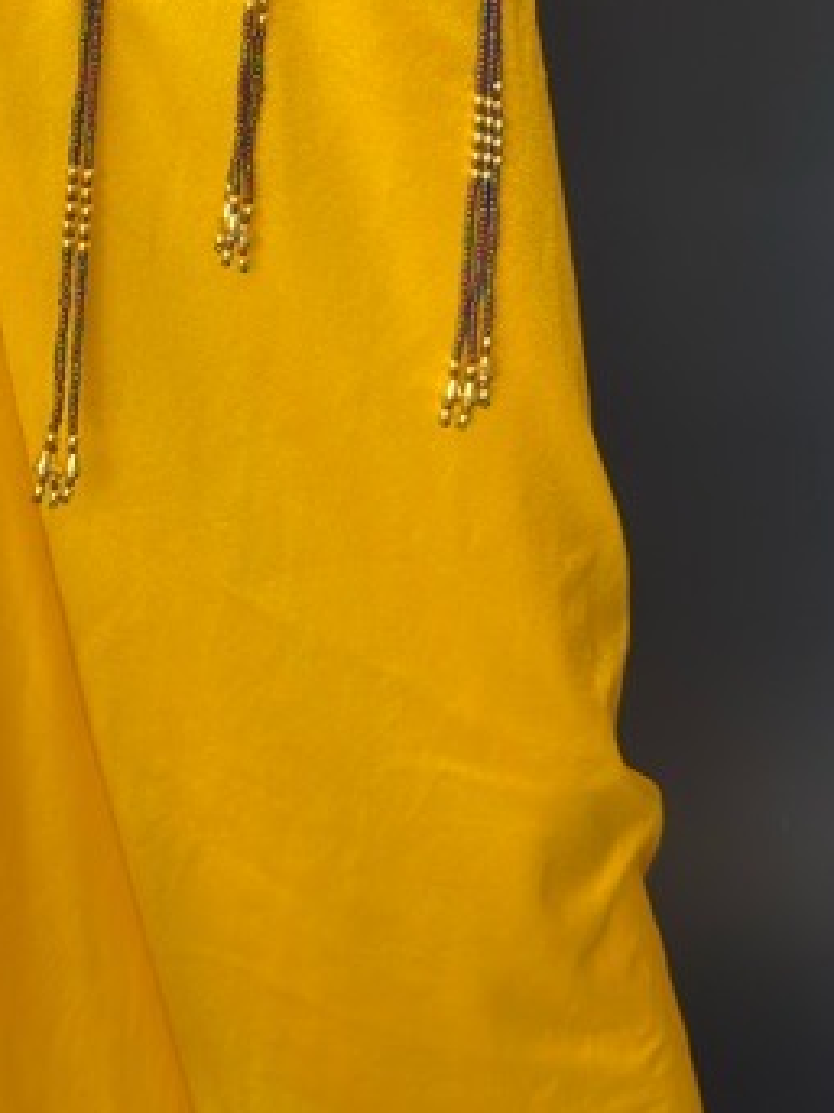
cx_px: 198
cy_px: -175
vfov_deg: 16.9
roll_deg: -5.1
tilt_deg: -14.1
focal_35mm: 112
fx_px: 3600
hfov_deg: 13.2
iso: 80
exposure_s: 1/122
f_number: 1.78
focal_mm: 6.76
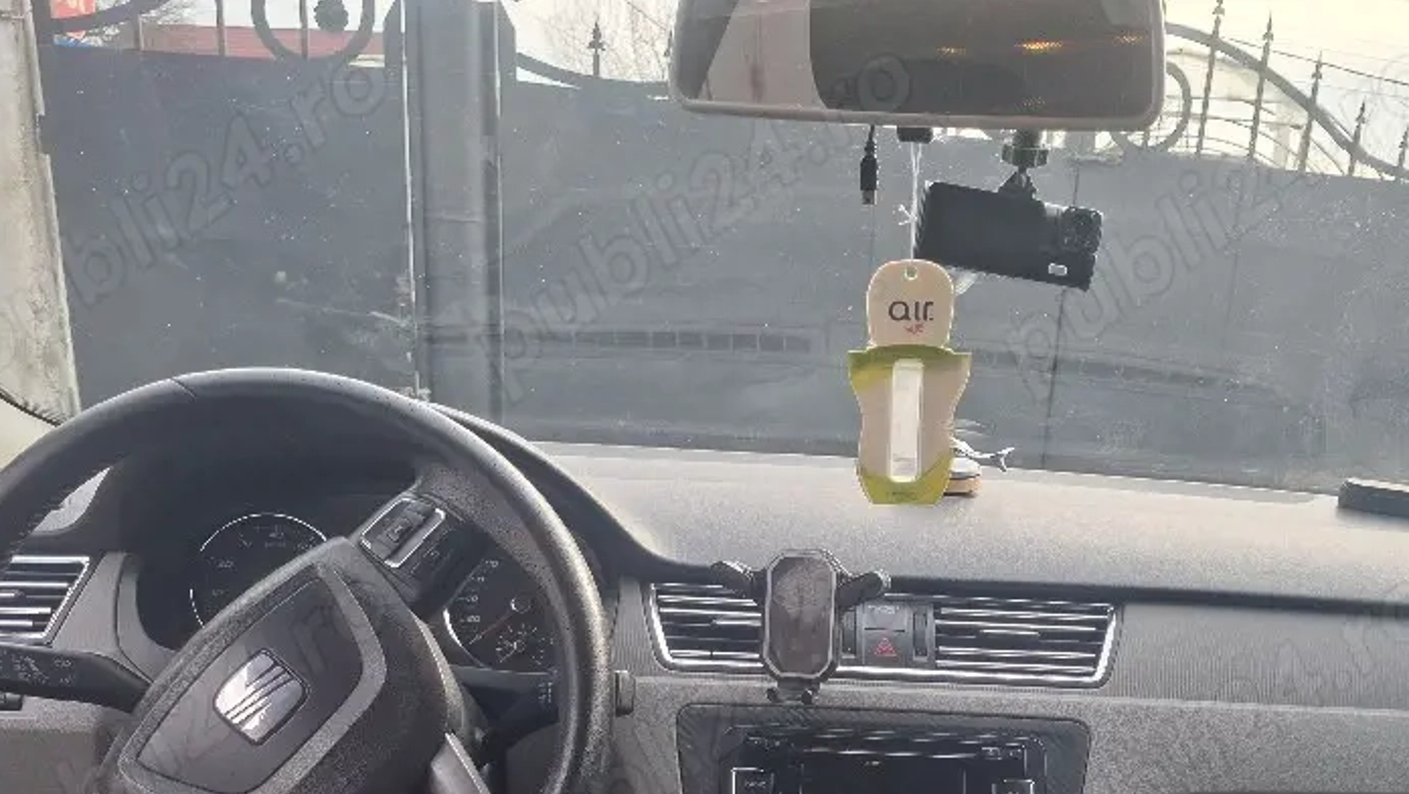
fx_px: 1345
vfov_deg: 30.9
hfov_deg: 55.0
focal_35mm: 36
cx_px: 828
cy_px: 758
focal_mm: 5.54
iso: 50
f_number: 1.8
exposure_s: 1/108
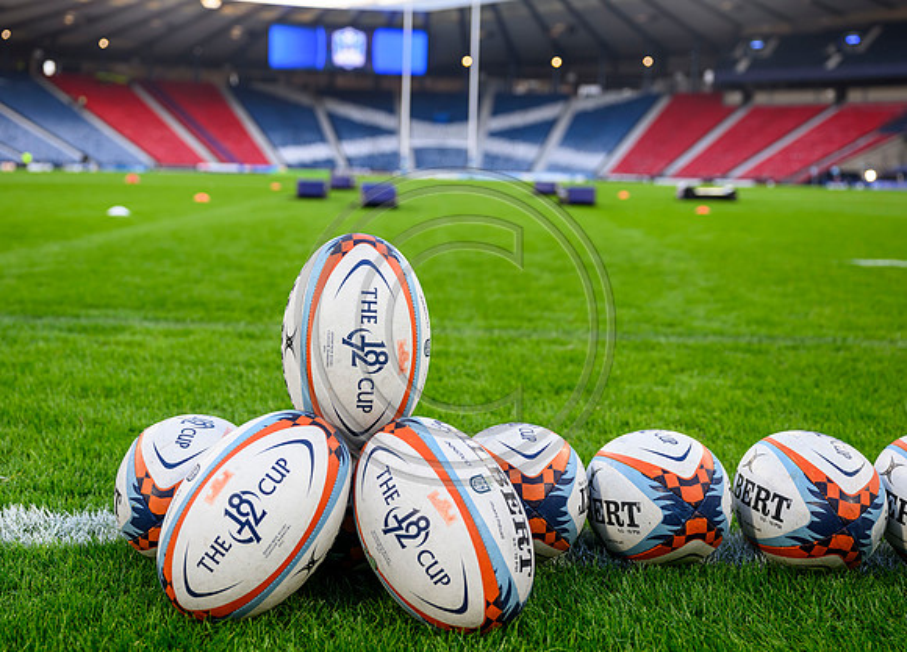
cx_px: 418
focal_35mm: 44
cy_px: 327
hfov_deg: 43.5
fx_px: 1136
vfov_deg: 32.0
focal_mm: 40
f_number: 3.5
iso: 500
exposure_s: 1/500
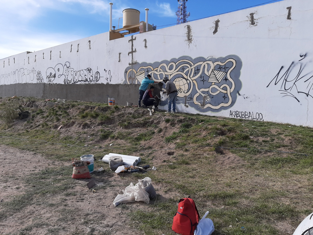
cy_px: 118
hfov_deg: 67.3
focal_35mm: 26
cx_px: 156
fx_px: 235
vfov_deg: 53.1
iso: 40
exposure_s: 1/2941
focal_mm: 3.93
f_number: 1.7
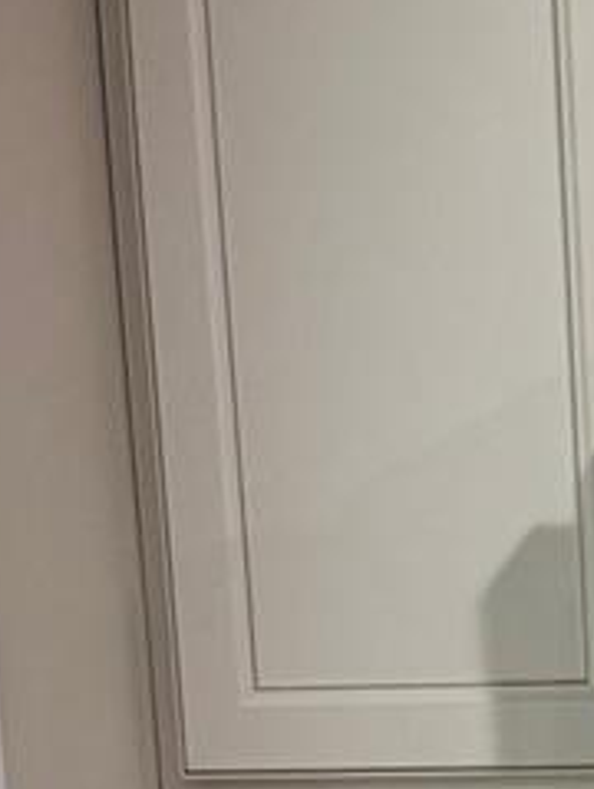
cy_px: 1406
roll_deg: +2.5
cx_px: 845
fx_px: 3514
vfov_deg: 11.8
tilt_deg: -12.6
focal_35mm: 154
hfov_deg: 9.4
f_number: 1.78
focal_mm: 6.76
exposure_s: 1/60
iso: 250
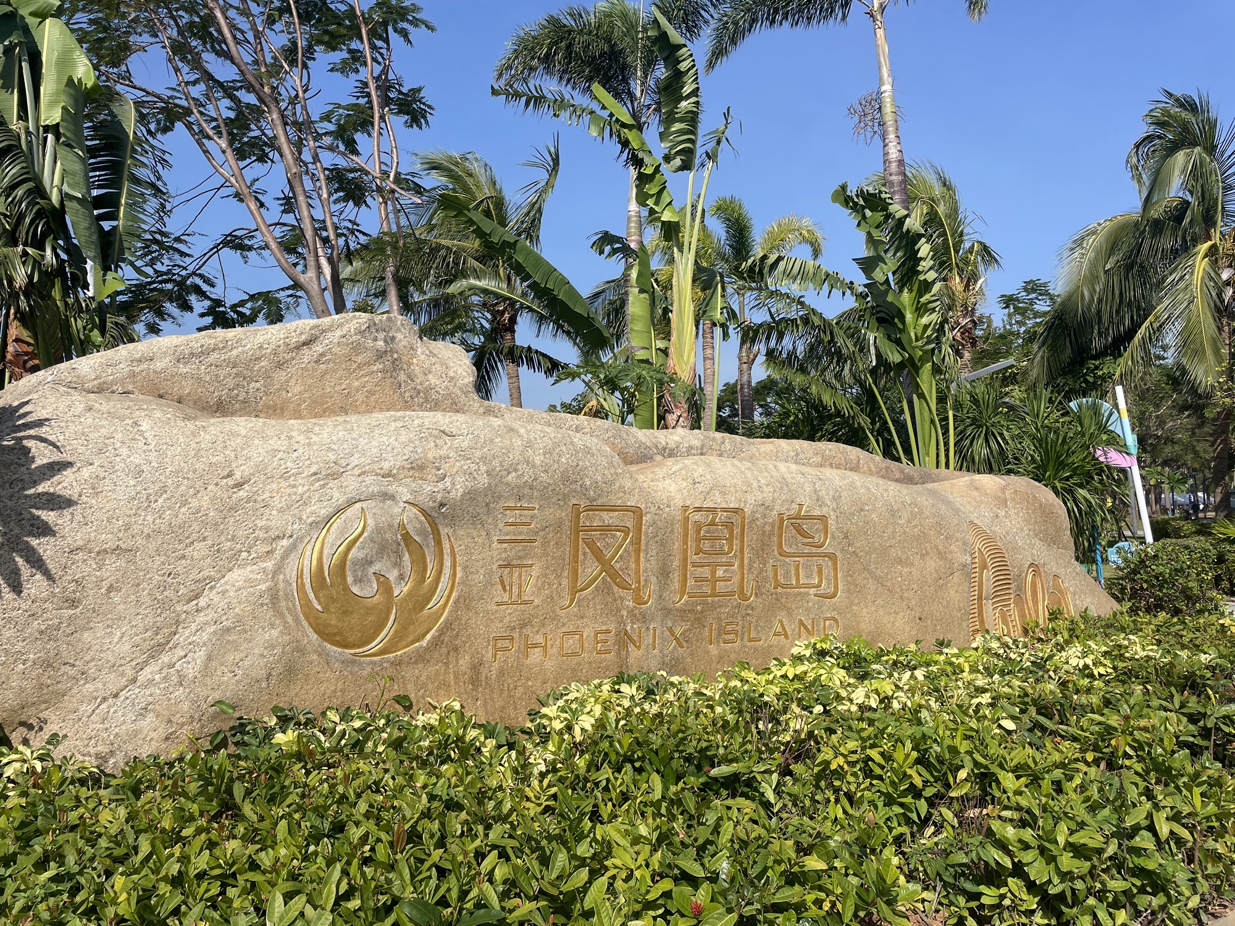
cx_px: 618
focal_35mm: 26
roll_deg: +1.2
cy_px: 463
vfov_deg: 53.1
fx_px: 928
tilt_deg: +5.0
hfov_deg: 67.3
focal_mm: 4.2
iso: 32
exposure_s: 1/4132
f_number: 1.6
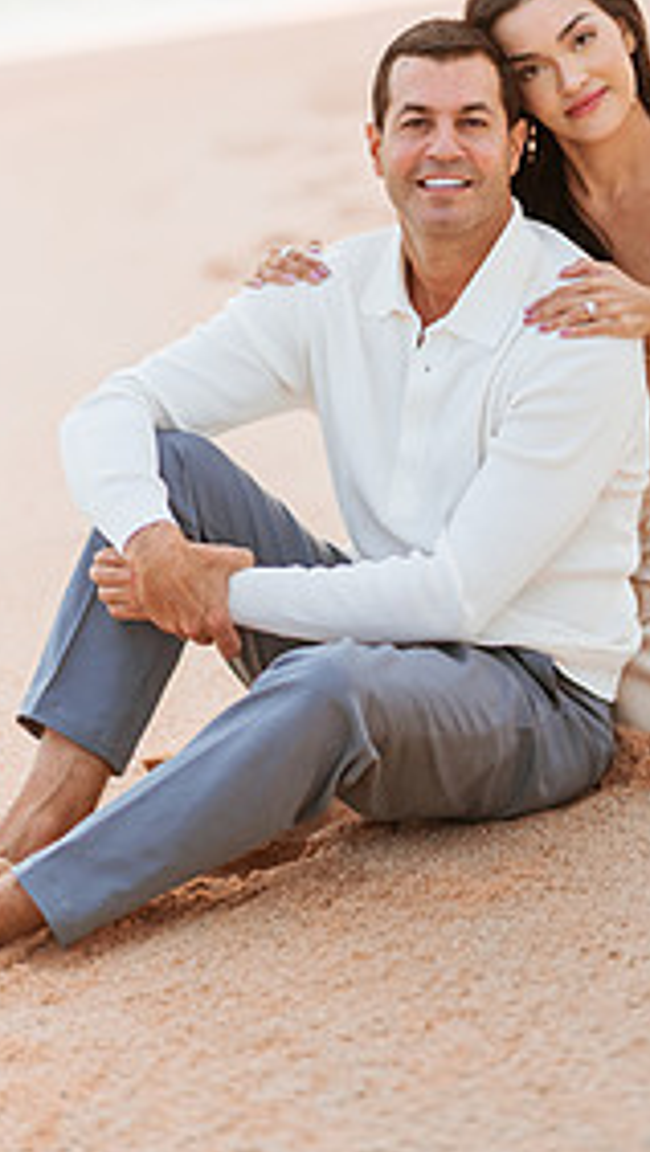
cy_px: 376
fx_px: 2967
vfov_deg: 21.9
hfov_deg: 12.5
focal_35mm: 97
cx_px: 352
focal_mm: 58
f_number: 1.4
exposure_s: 1/6400
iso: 250
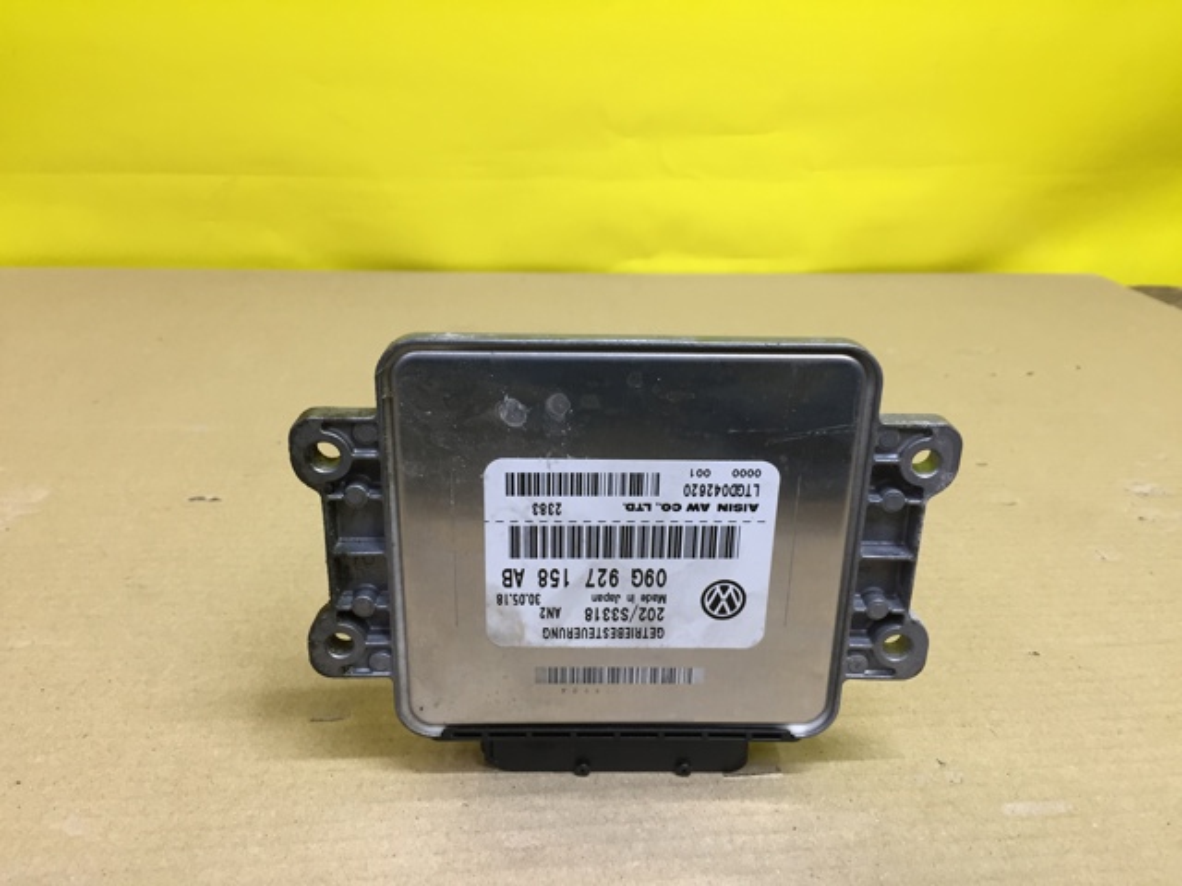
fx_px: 990
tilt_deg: -21.7
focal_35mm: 29
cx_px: 591
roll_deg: -1.5
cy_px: 443
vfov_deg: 48.2
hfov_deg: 61.7
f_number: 2.2
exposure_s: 1/33
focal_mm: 4.15
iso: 50
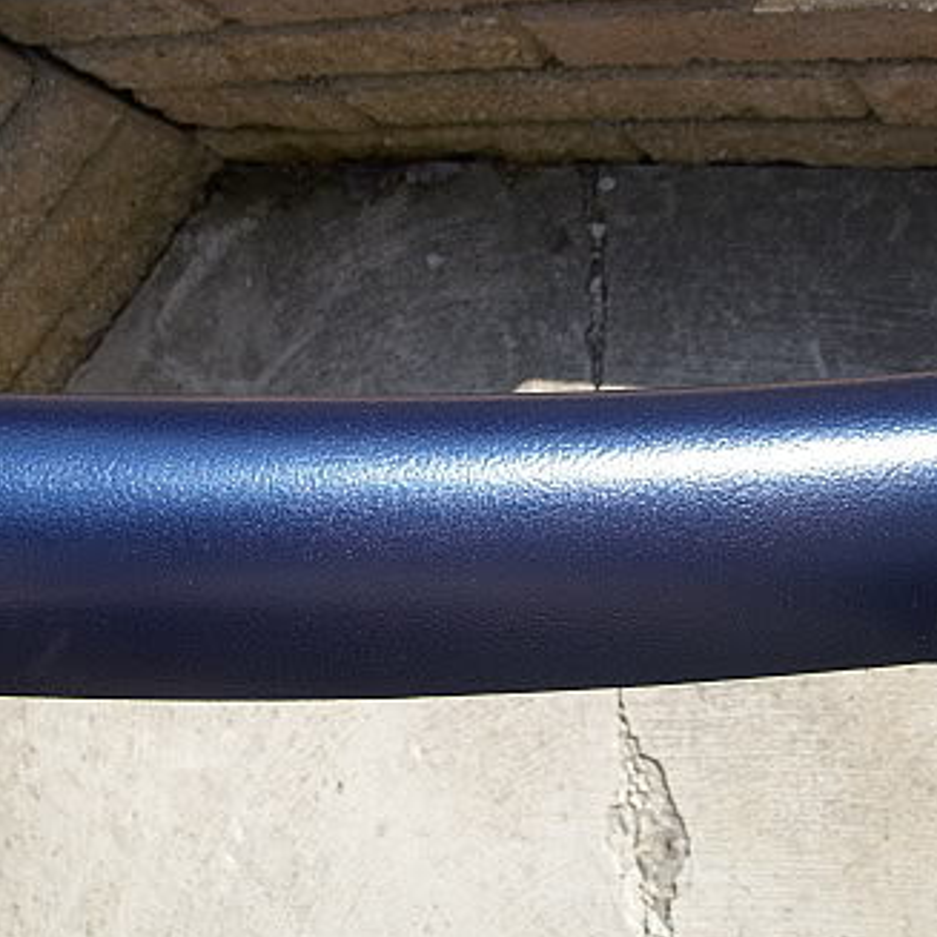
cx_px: 507
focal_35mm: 50
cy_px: 466
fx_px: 1531
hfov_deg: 34.0
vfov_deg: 34.0
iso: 100
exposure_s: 1/800
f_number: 3.3
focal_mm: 6.3
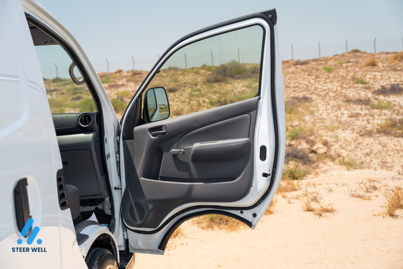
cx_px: 202
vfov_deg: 38.9
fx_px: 381
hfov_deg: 55.8
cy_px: 134
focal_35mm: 34
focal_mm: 34
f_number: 2.8
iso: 200
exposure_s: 1/200
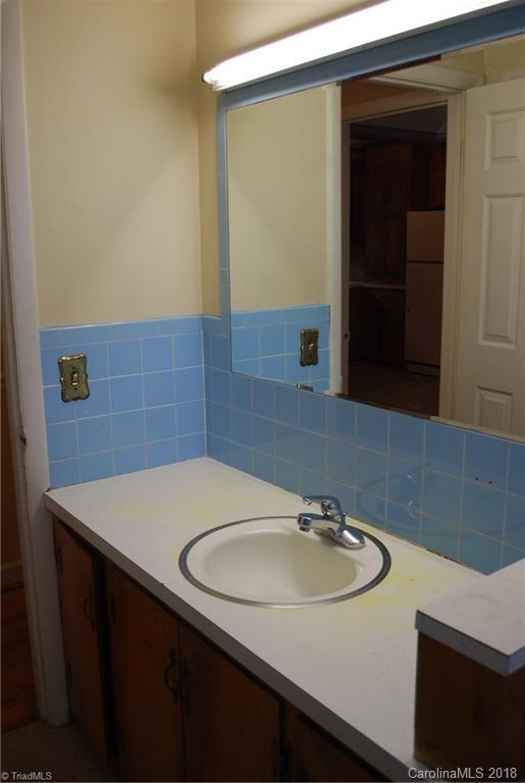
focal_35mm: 33
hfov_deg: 40.1
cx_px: 262
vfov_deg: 57.1
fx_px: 719
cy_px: 392
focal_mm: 22
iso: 200
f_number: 4
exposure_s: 1/40
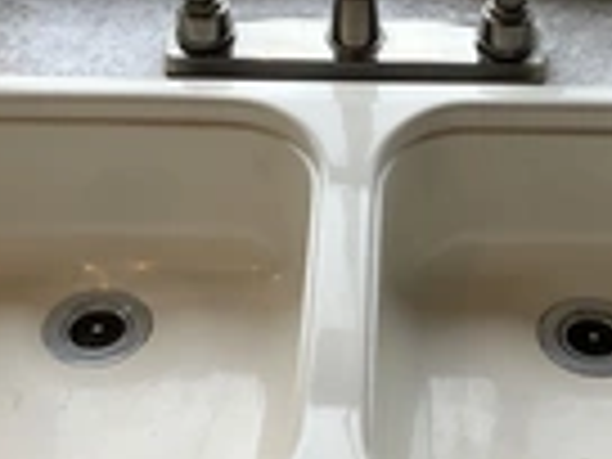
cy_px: 104
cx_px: 396
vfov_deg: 17.2
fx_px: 1503
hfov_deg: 22.9
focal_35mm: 85
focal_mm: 3
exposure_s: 1/192
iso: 20
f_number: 1.8
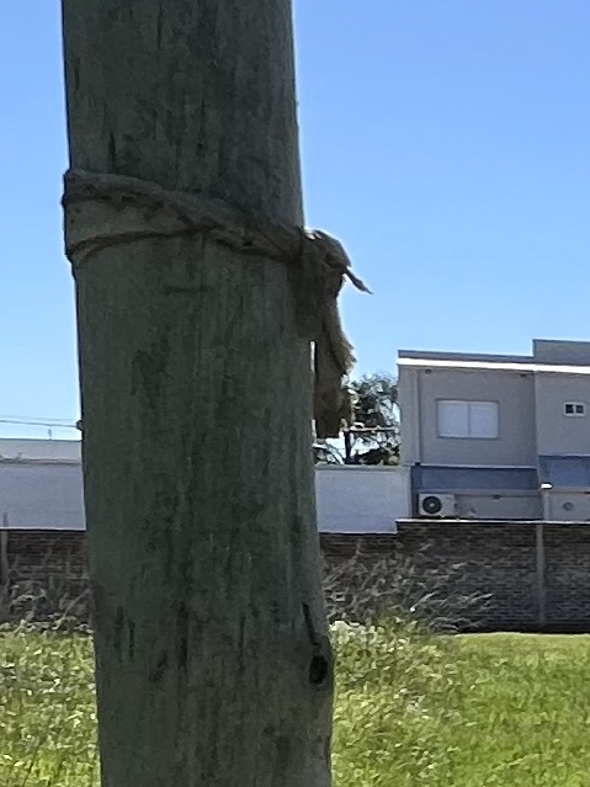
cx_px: 1376
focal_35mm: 82
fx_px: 1864
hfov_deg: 13.6
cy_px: 700
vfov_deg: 23.3
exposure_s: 1/1946
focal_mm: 1.57
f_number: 1.8
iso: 32
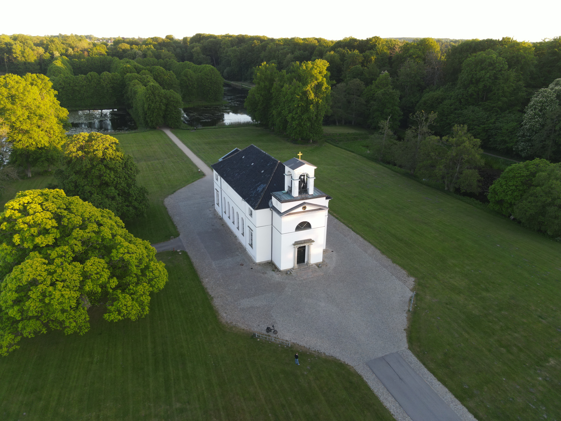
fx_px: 389
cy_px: 210
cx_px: 280
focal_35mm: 24
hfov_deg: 71.6
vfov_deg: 56.8
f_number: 2.8
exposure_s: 1/40
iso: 100
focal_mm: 4.5
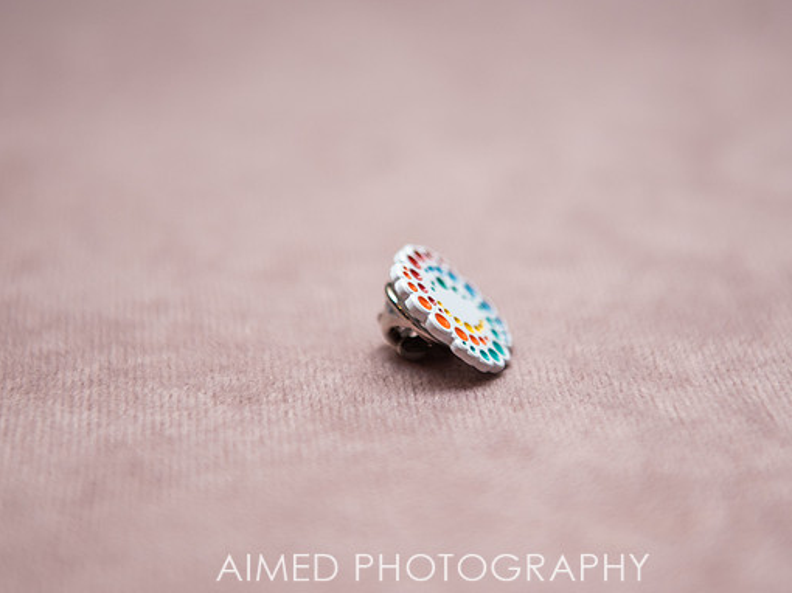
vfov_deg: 14.5
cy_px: 280
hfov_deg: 19.3
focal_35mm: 102
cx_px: 449
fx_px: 2333
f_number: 3.2
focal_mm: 70
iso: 800
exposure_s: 1/200
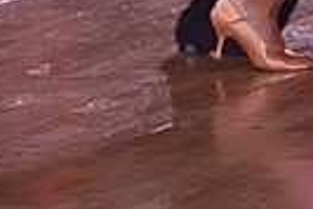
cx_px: 401
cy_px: -387
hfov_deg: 3.6
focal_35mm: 567
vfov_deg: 2.4
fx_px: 4935
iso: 1250
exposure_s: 1/250
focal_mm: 130
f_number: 5
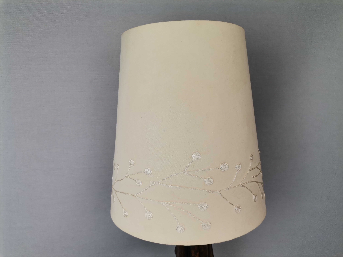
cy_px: 128
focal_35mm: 26
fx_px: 258
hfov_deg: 67.3
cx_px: 172
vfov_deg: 53.1
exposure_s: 1/100
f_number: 1.8
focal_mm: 4.75
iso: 64
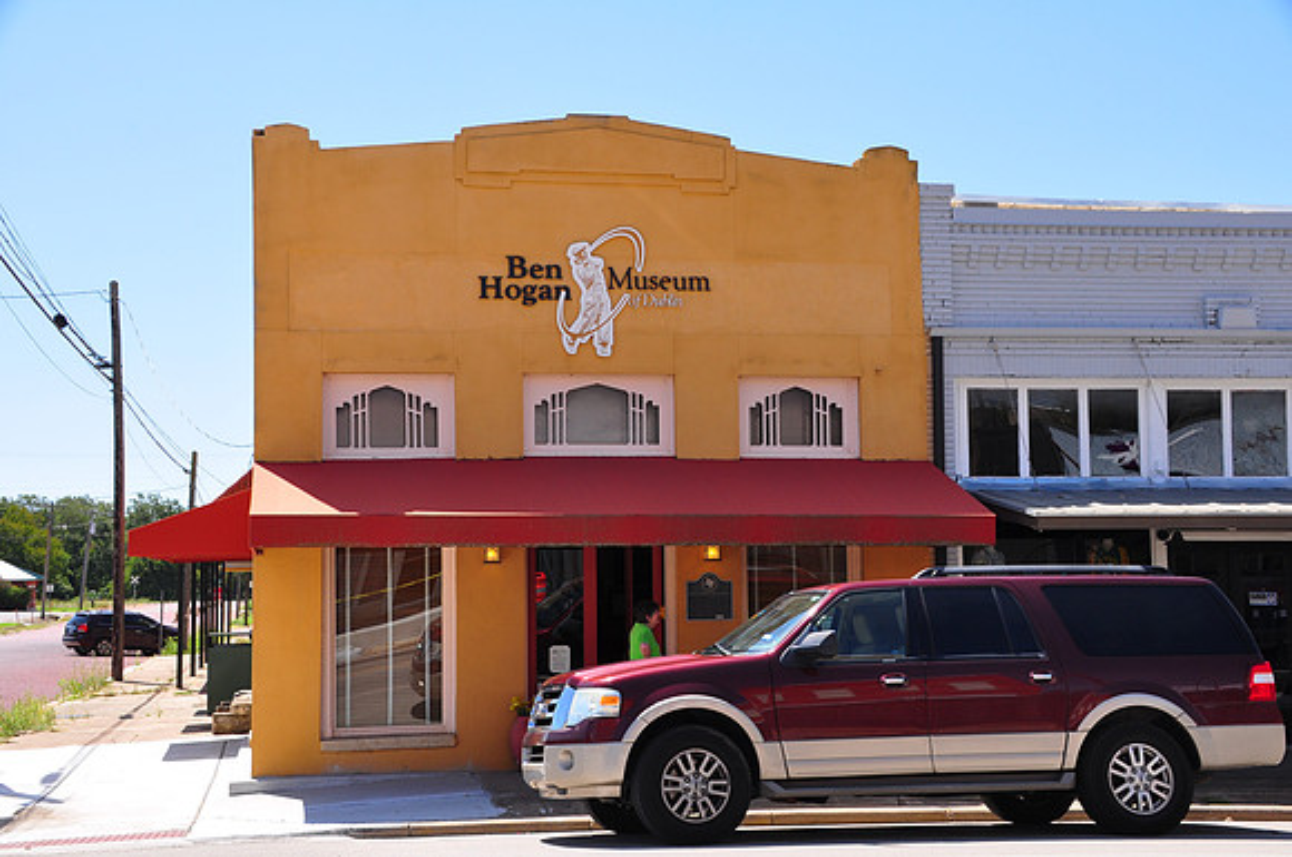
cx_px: 646
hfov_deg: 37.9
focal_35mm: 52
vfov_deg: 25.7
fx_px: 1882
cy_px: 428
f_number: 11
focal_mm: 35
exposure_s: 1/160
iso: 200
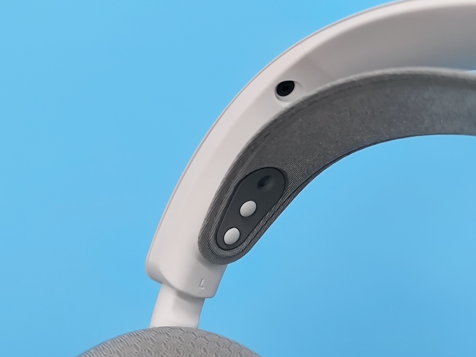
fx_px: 578
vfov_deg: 34.3
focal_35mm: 42
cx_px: 238
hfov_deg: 44.8
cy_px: 178
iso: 200
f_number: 1.65
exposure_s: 1/100
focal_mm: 6.14
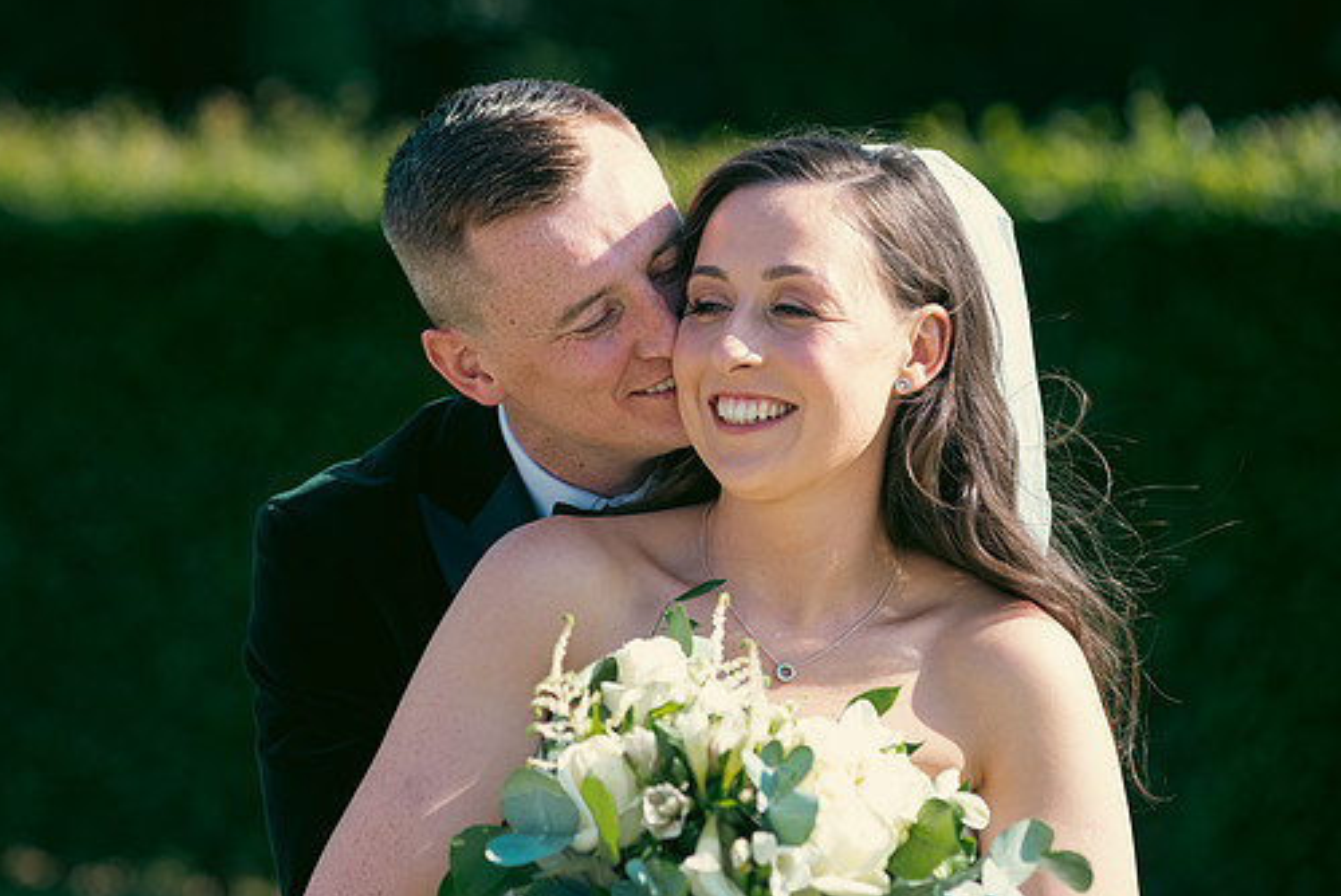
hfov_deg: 14.1
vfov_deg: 9.5
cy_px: 476
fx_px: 5404
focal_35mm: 145
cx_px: 574
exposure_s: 1/640
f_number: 3.5
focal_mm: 125
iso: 200
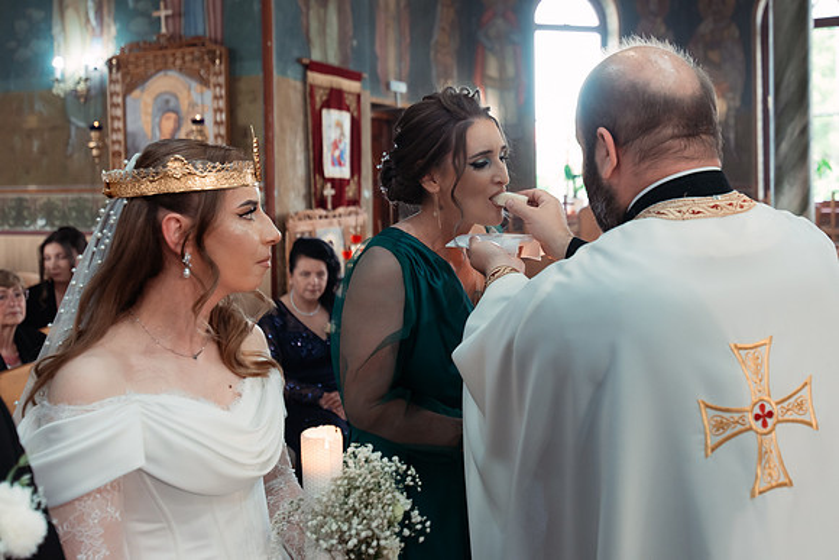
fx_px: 880
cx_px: 497
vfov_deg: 35.1
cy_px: 208
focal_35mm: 38
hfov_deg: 50.7
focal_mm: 30
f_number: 3.2
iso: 1000
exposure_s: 1/200
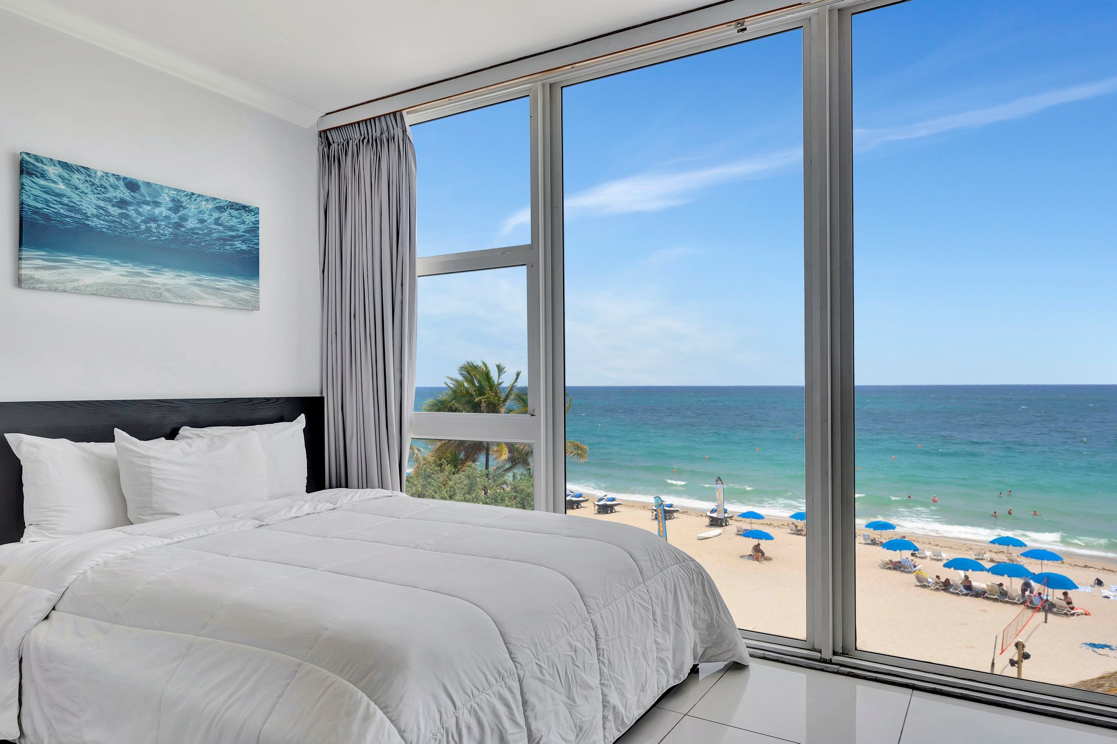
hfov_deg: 77.8
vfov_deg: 56.5
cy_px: 372
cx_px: 558
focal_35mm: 22
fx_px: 692
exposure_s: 1/125
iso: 400
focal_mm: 22.3
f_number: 9
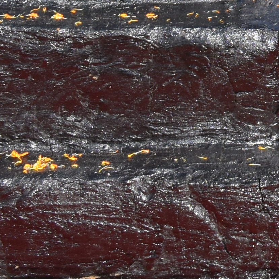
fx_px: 1869
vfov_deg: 8.0
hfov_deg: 7.7
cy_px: -336
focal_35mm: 205
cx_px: 763
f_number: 5.6
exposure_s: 1/1000
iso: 250
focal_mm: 22
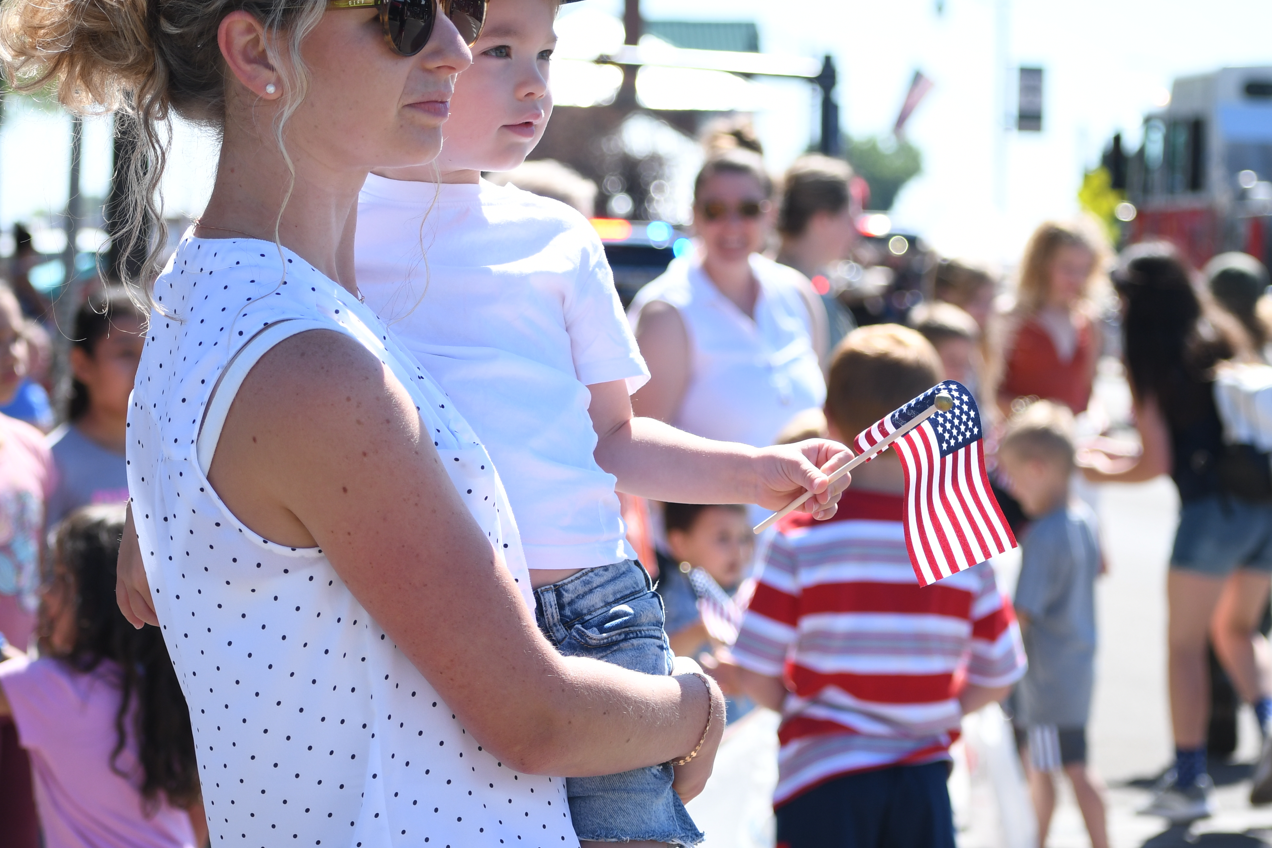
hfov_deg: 13.7
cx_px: 606
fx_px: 5299
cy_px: 258
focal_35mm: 150
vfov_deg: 9.1
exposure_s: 1/640
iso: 200
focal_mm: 70
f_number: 4.5
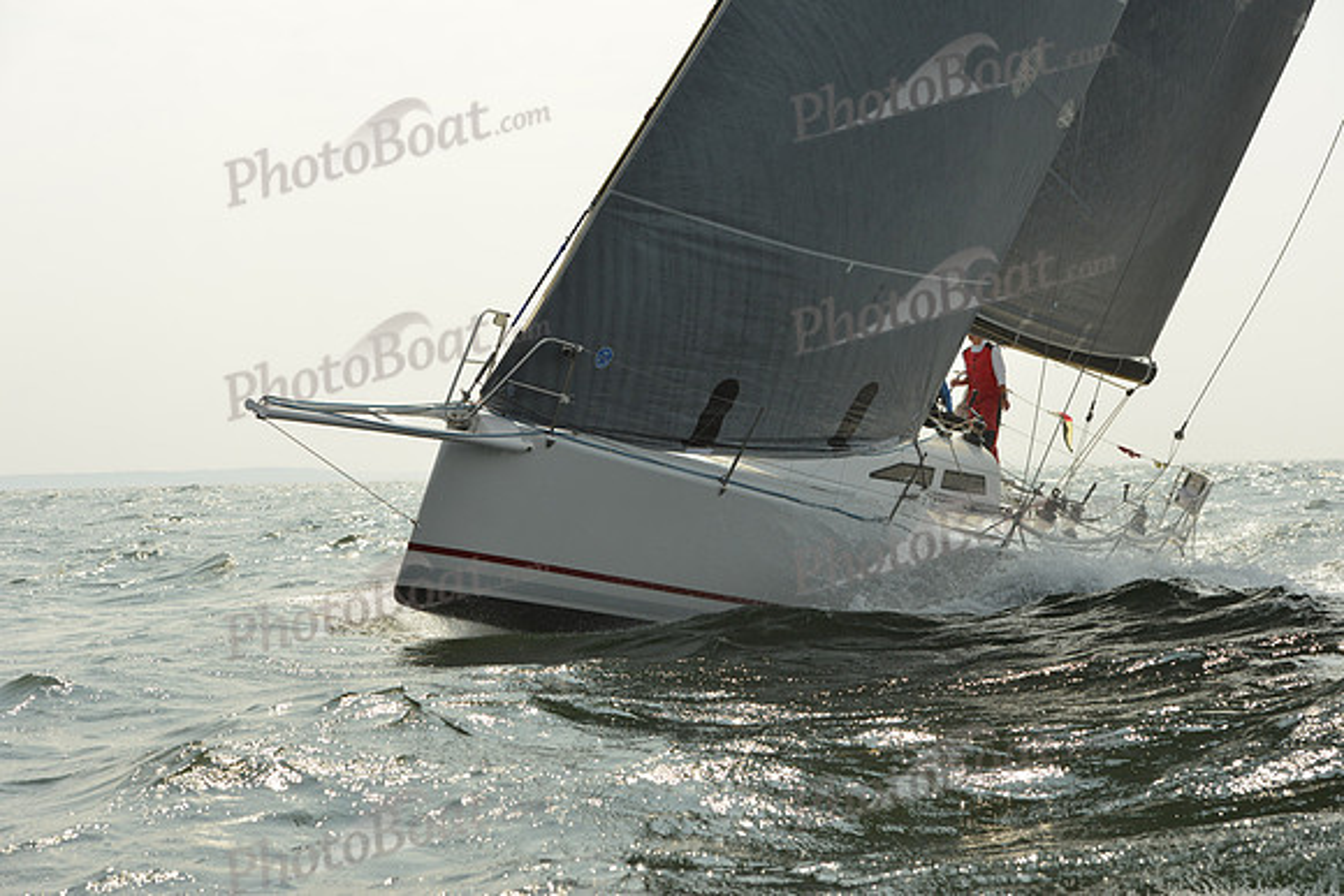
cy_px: 448
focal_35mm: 70
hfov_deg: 28.8
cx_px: 672
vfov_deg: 19.5
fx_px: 2614
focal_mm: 70
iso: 320
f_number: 8
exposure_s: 1/1250
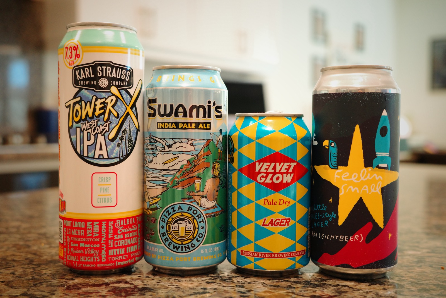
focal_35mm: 40
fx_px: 496
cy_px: 149
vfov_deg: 33.4
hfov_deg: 48.5
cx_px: 223
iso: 2500
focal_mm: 26
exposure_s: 1/125
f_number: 2.8
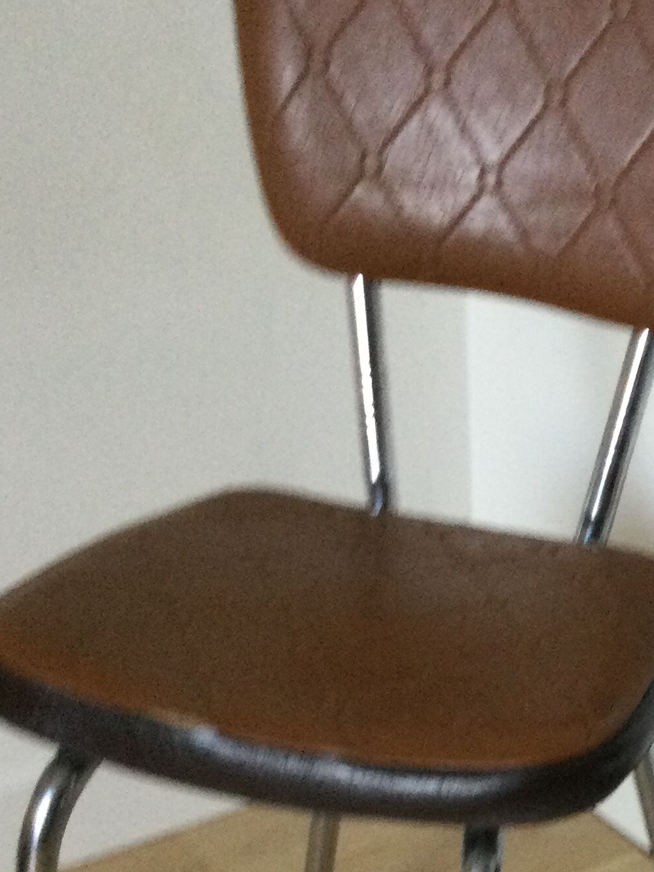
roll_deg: -2.0
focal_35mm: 76
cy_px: 837
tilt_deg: -28.0
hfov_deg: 18.5
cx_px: 752
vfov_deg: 24.7
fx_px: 1914
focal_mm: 3.3
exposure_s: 1/30
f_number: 2.4
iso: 100
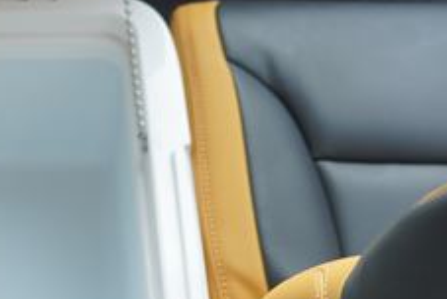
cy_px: 45
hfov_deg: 18.9
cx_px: -5
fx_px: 1305
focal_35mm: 105
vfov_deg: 13.0
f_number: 2.8
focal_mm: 19.9
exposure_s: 1/160
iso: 160
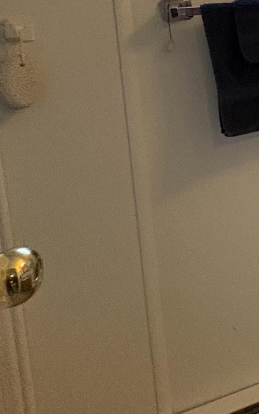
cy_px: 13
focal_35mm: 50
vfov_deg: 36.7
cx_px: 588
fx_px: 565
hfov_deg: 15.9
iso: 500
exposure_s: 1/60
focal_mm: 2.22
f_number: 2.2
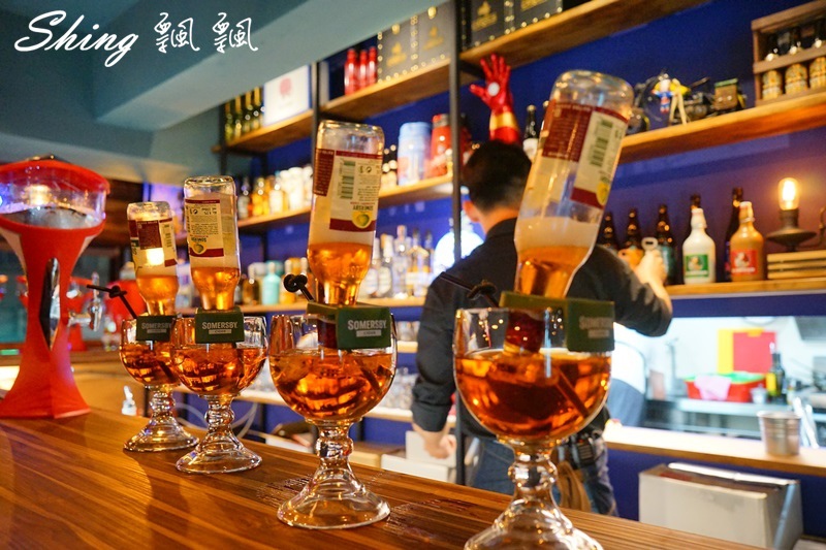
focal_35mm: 29
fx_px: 665
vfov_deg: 44.9
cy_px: 275
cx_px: 413
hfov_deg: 63.7
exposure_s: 1/60
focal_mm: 29
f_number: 4
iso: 4000
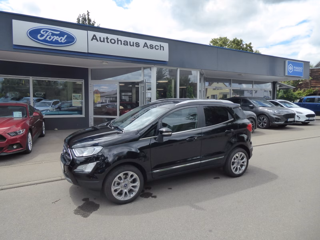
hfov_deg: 69.4
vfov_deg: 54.9
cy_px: 120
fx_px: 231
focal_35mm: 25
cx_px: 160
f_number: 3.3
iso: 160
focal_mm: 4.3
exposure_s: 1/640
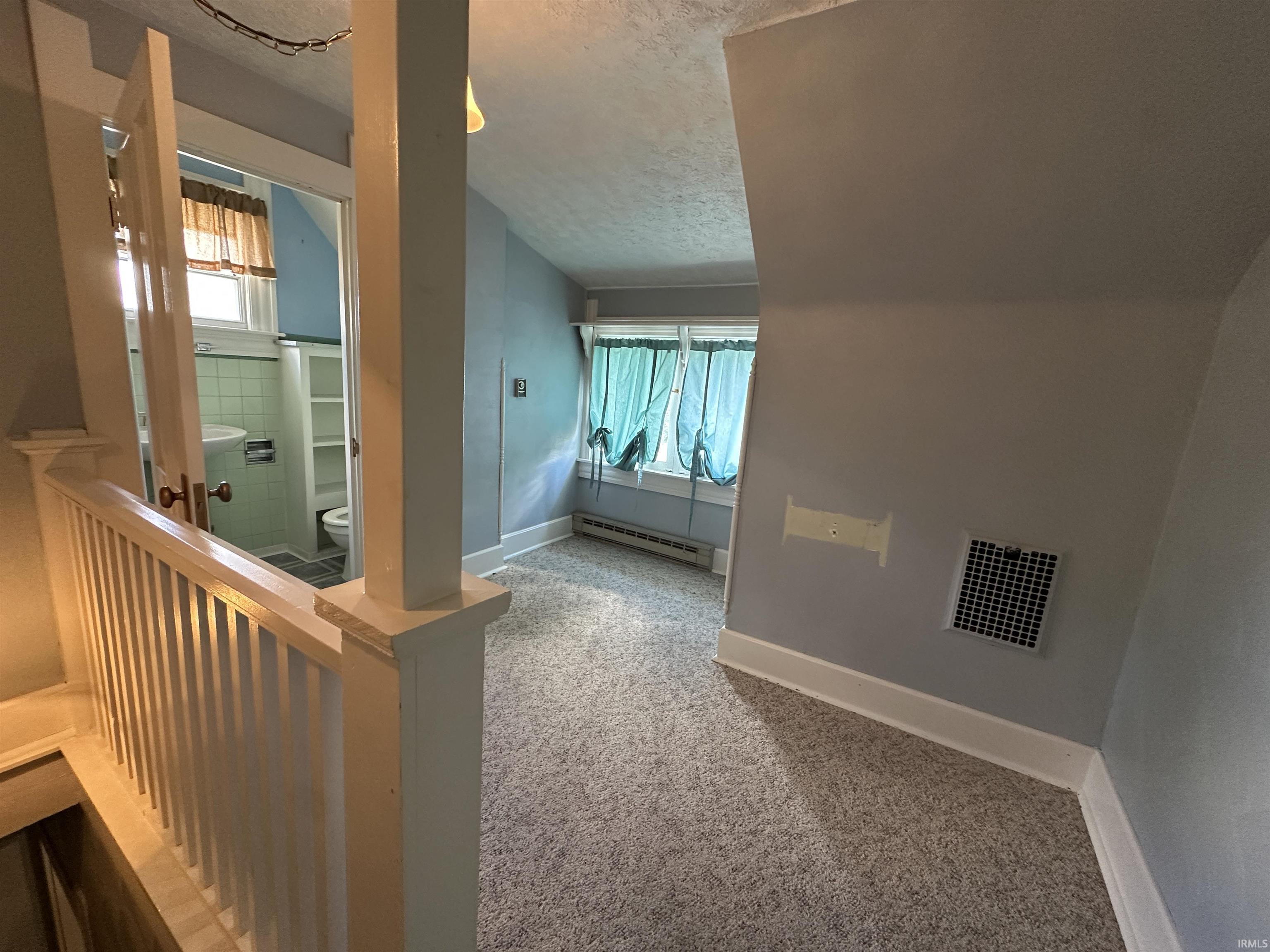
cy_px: 476
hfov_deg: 102.1
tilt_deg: -9.7
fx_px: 514
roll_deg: -3.9
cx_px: 635
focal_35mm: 14
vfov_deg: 85.7
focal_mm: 2.22
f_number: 2.2
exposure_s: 1/60
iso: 320
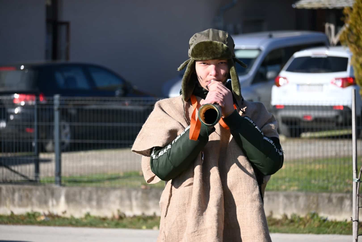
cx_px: 181
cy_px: 121
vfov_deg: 6.5
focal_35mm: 210
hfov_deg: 9.8
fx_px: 2112
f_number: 5.6
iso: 110
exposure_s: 1/500
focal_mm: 140
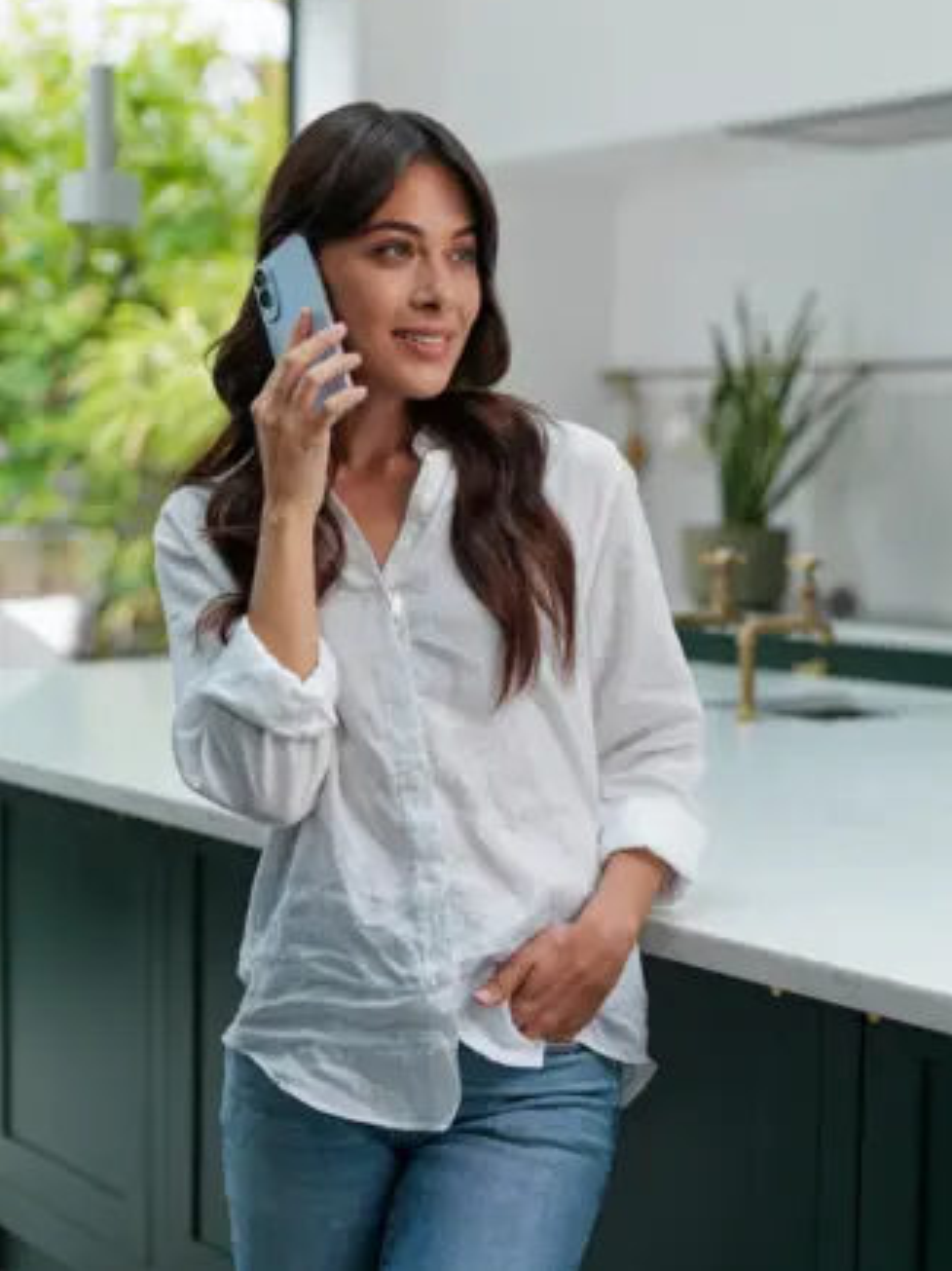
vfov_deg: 33.8
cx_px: 482
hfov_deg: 25.6
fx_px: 2091
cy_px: 627
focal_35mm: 57
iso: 50
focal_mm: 80
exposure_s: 1/200
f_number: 4
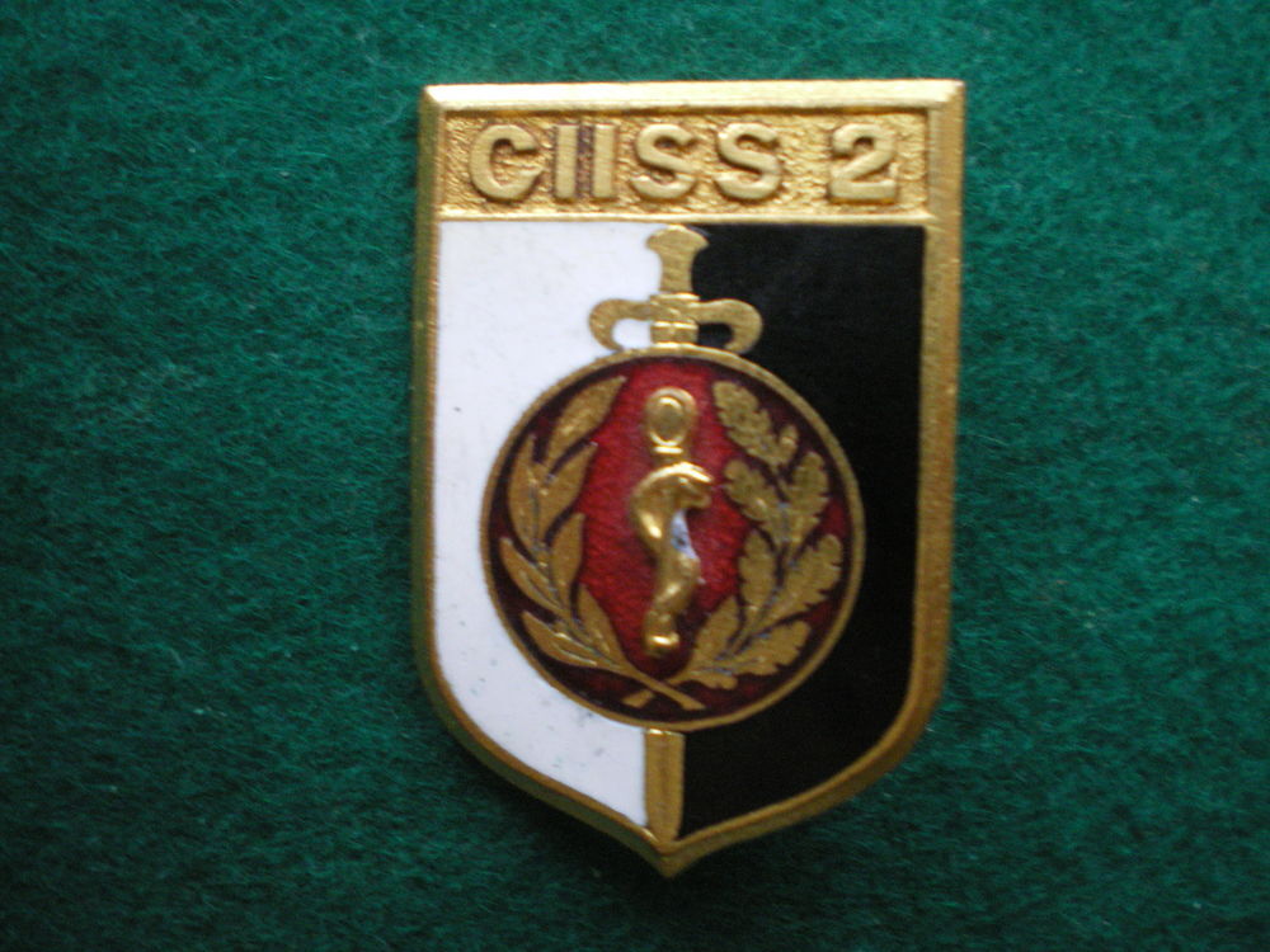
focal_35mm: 38
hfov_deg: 49.0
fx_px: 1394
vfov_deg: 37.7
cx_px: 635
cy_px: 476
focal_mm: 6.3
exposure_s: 1/15
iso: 400
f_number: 3.1
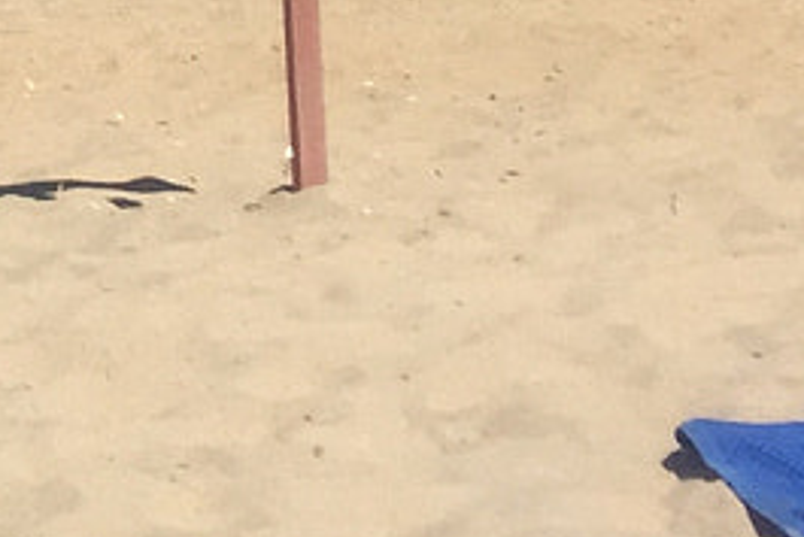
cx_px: -1156
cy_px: -828
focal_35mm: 182
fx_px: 4067
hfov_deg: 9.9
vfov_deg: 7.0
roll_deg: -1.2
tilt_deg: +6.1
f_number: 2.2
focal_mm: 4.15
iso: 32
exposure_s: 1/4405
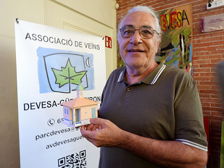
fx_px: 155
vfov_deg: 56.8
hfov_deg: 71.6
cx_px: 112
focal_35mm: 24
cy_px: 84
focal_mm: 4.3
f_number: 2.8
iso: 400
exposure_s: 1/10
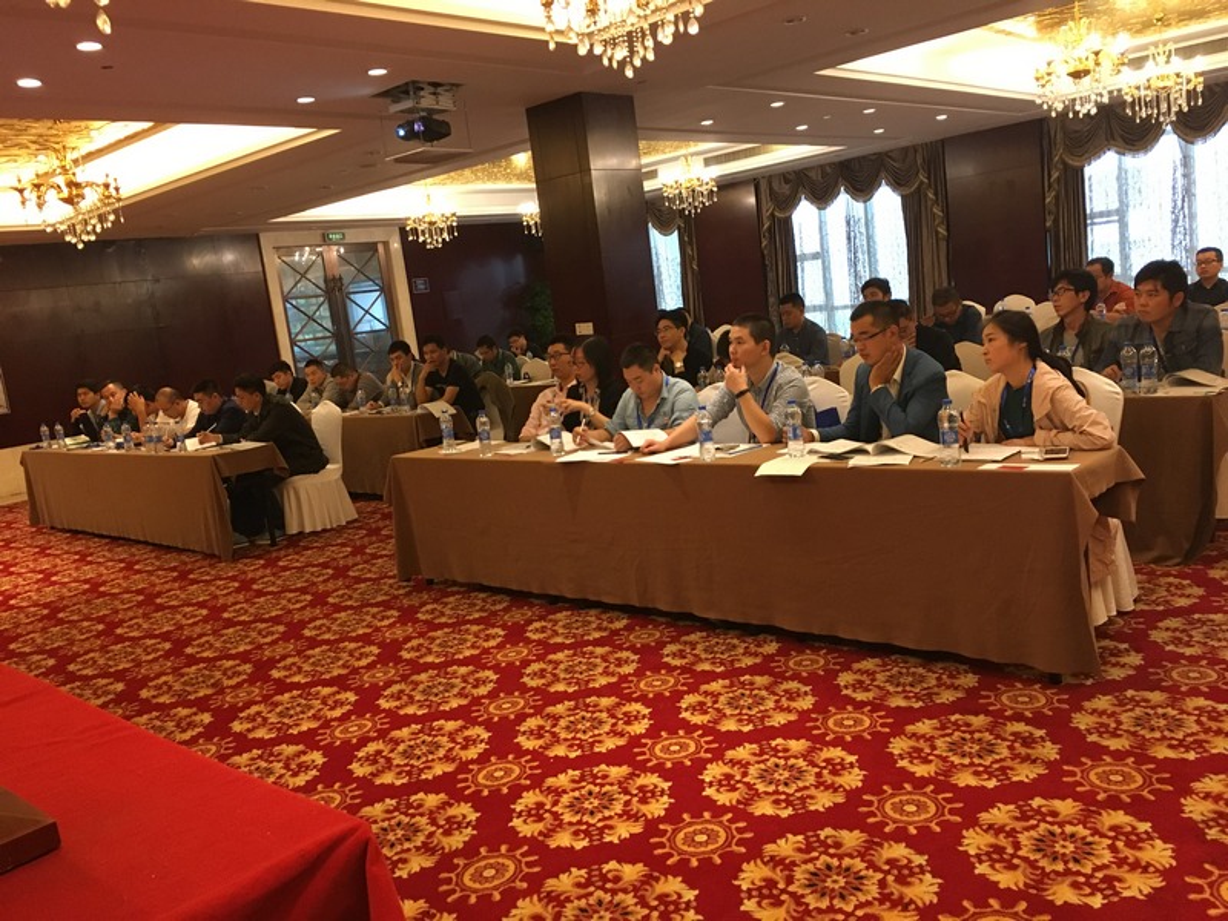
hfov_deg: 61.7
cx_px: 614
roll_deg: +6.9
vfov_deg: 48.2
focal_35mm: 29
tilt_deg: -8.6
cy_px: 460
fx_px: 1029
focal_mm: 4.15
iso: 200
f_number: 2.2
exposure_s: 1/25
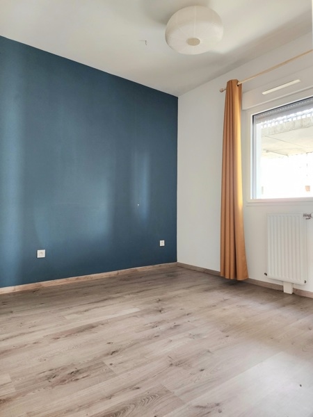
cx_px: 156
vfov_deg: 73.9
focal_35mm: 23
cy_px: 208
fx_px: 277
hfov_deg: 58.9
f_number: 1.8
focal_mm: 6.4
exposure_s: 1/120
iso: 400
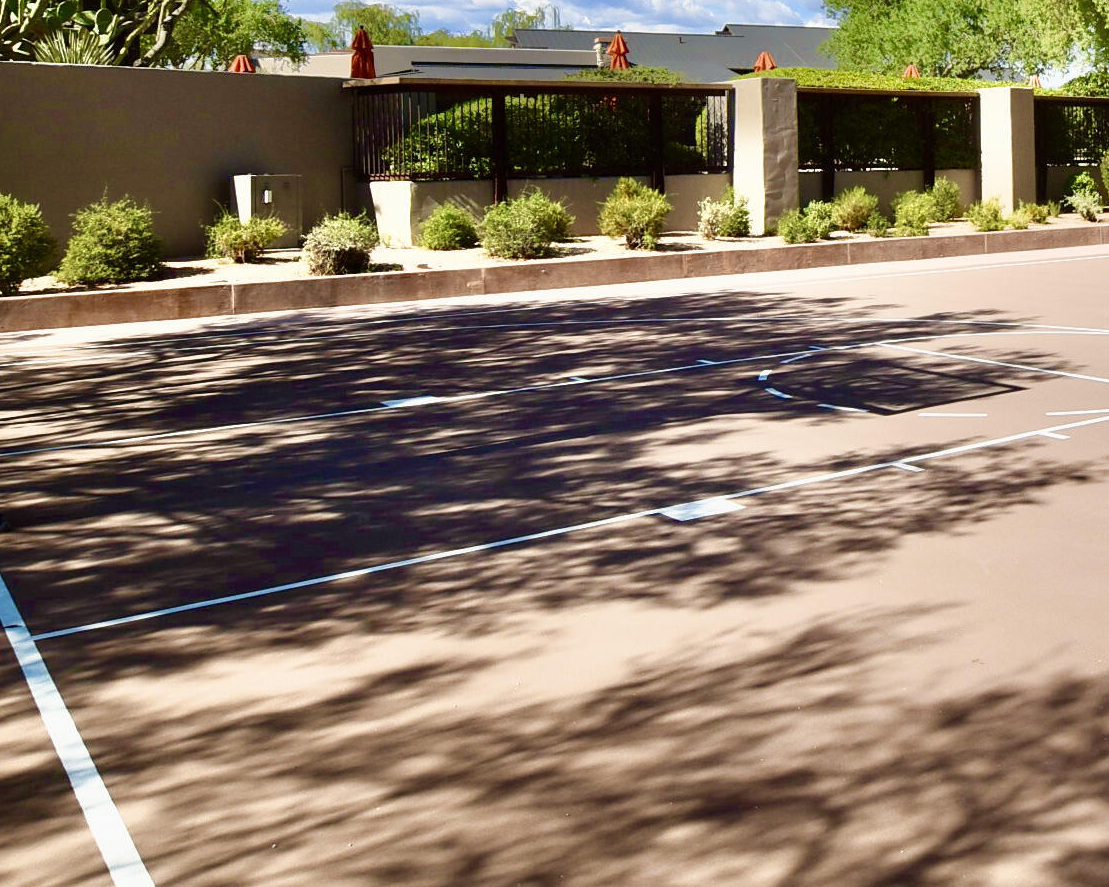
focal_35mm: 38
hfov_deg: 41.2
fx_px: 1247
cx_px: 1132
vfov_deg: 37.5
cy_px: 157
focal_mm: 10
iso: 200
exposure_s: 1/400
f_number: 10
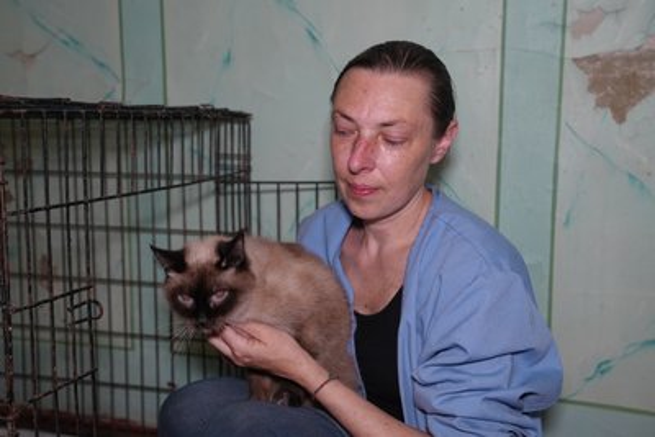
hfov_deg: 46.4
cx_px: 328
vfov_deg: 31.9
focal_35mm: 42
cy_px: 218
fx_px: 764
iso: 1600
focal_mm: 42
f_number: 4
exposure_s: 1/160
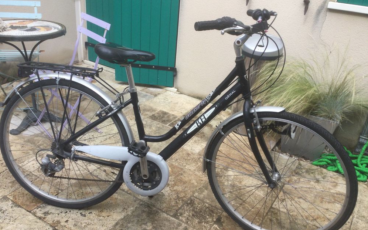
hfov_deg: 58.2
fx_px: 331
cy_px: 118
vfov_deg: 38.3
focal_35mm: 33
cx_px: 184
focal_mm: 3.3
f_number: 2.4
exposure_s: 1/323
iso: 25
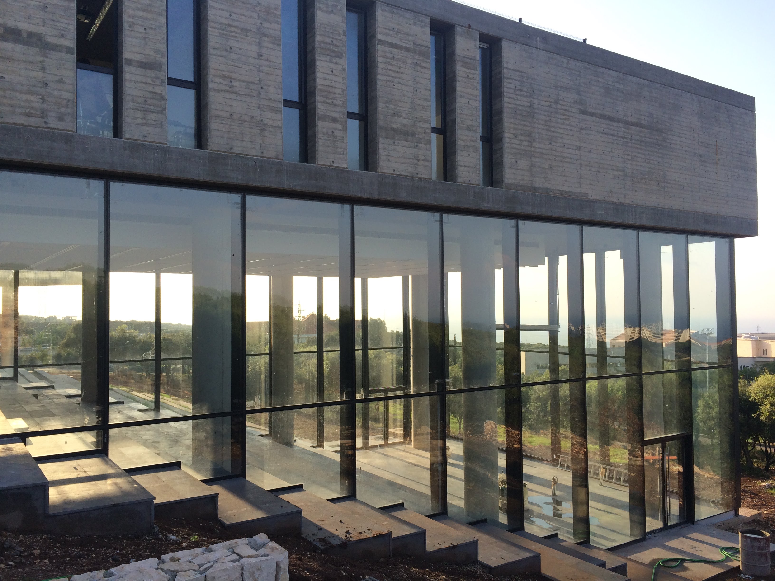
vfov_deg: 48.2
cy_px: 290
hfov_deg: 61.7
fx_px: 649
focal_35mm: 29
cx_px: 388
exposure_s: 1/586
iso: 32
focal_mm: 4.15
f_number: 2.2
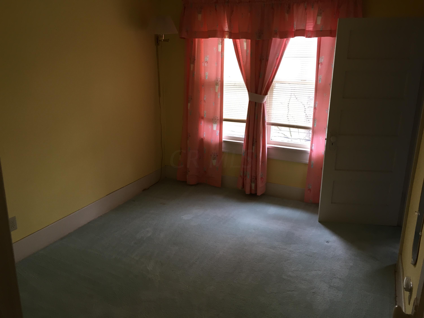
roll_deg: -0.6
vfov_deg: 48.2
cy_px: 159
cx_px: 212
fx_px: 355
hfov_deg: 61.7
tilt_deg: -15.0
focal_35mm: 29
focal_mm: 4.15
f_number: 2.2
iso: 32
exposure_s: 1/30
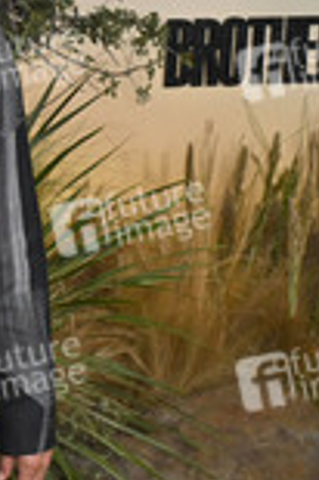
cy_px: 142
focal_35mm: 102
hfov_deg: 12.2
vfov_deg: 19.9
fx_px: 1359
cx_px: -262
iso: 1000
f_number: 7.1
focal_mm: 35
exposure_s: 1/250
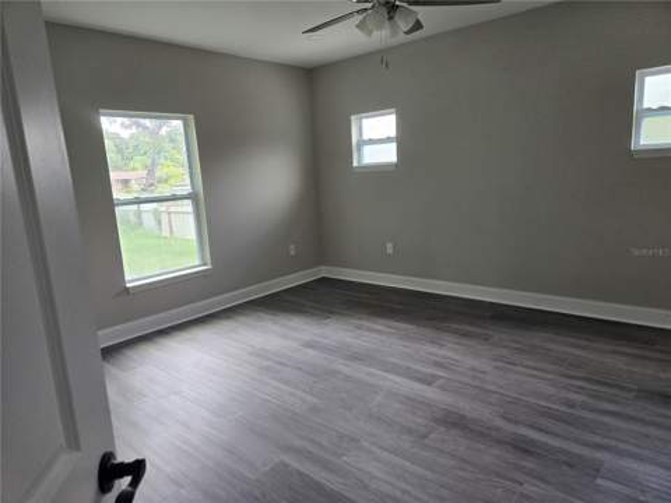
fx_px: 446
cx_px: 336
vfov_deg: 58.9
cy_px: 252
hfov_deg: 73.9
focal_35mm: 23
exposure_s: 1/180
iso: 160
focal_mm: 5.4
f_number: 1.8
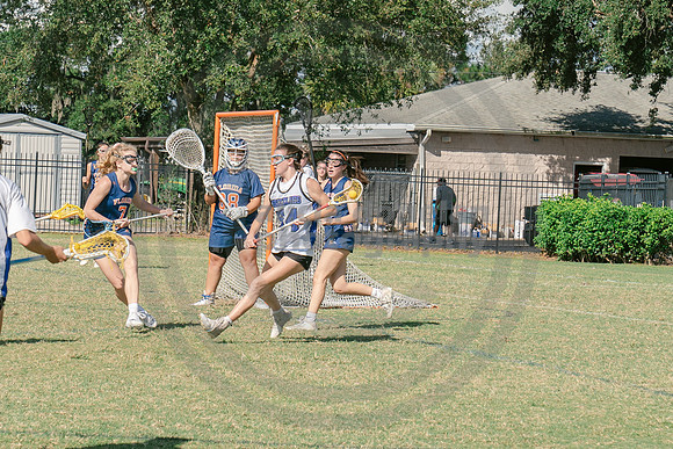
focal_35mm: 165
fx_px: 3077
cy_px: 204
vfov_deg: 8.3
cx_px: 242
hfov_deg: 12.5
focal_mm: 70
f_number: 5.6
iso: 250
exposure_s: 1/1250
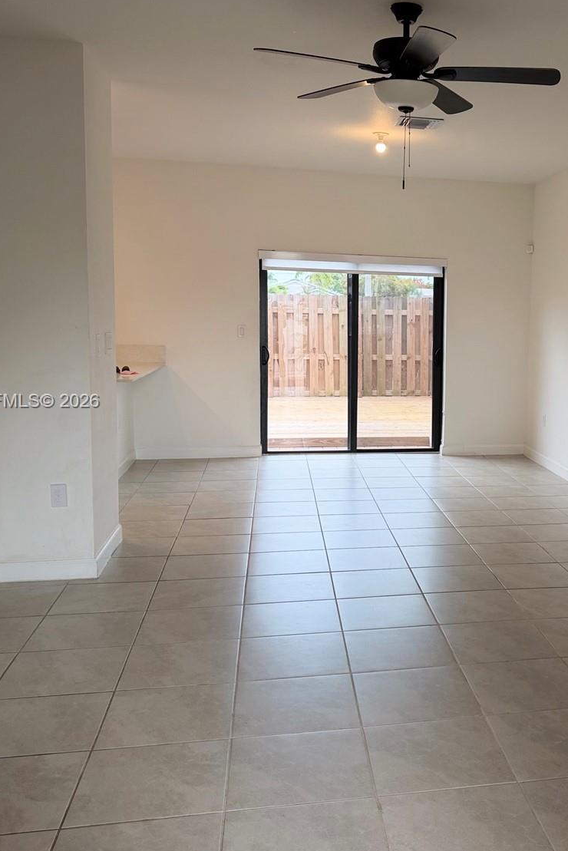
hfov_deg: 35.4
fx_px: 851
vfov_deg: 53.1
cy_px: 402
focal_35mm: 36
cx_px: 474
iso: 64
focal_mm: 6.76
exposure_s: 1/171
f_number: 1.78
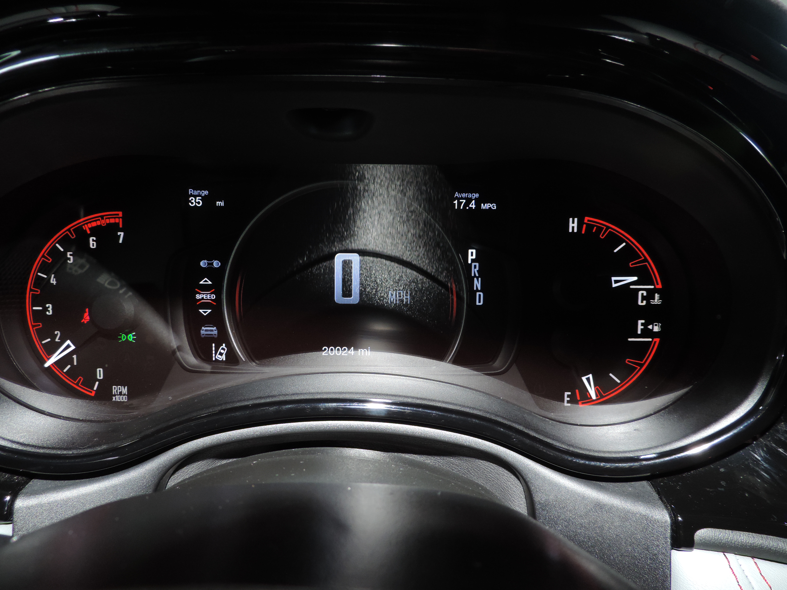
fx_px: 546
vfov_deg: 56.8
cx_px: 394
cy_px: 295
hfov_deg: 71.6
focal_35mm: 24
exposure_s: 1/30
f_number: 3
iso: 200
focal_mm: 4.3
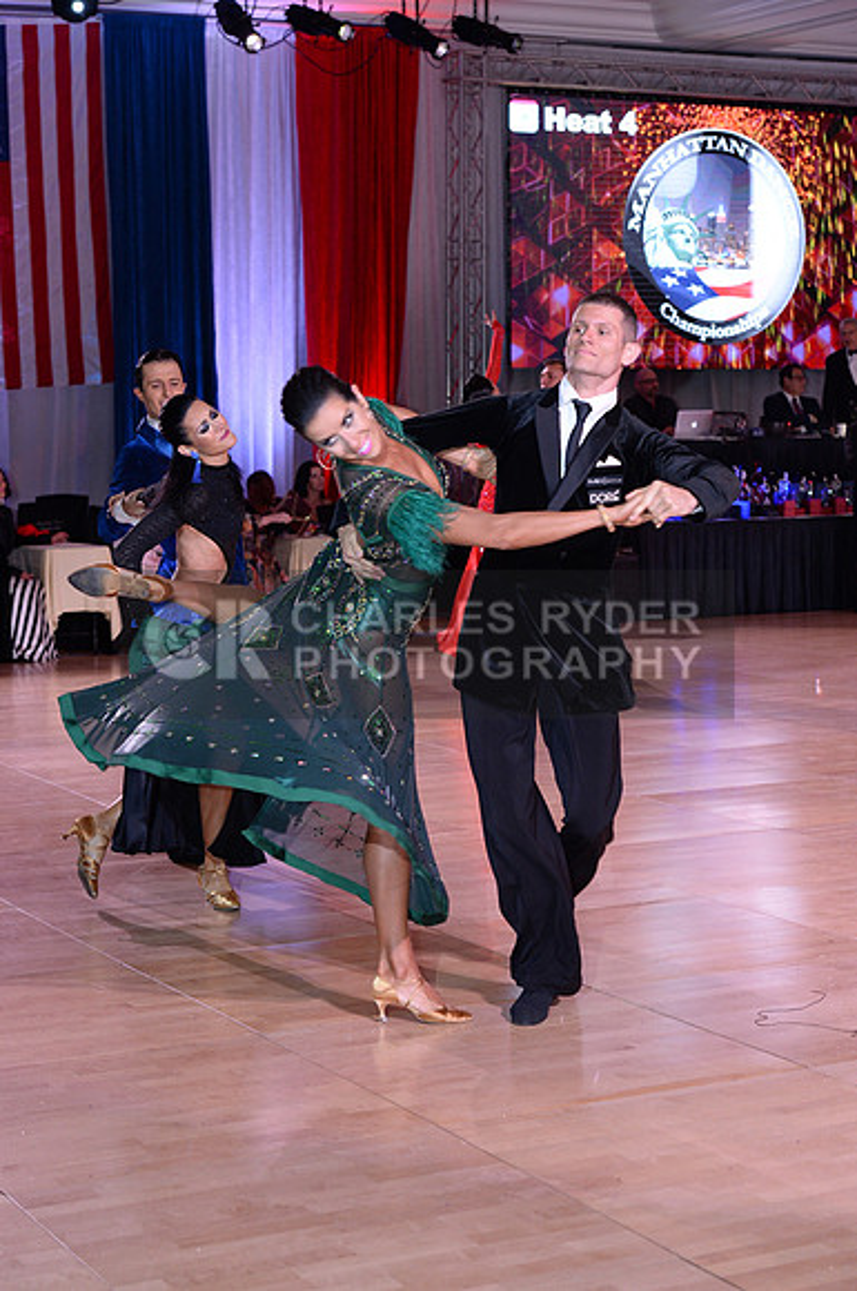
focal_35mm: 70
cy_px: 646
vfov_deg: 28.9
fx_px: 2507
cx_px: 428
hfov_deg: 19.4
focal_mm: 70
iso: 2000
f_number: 5
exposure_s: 1/250
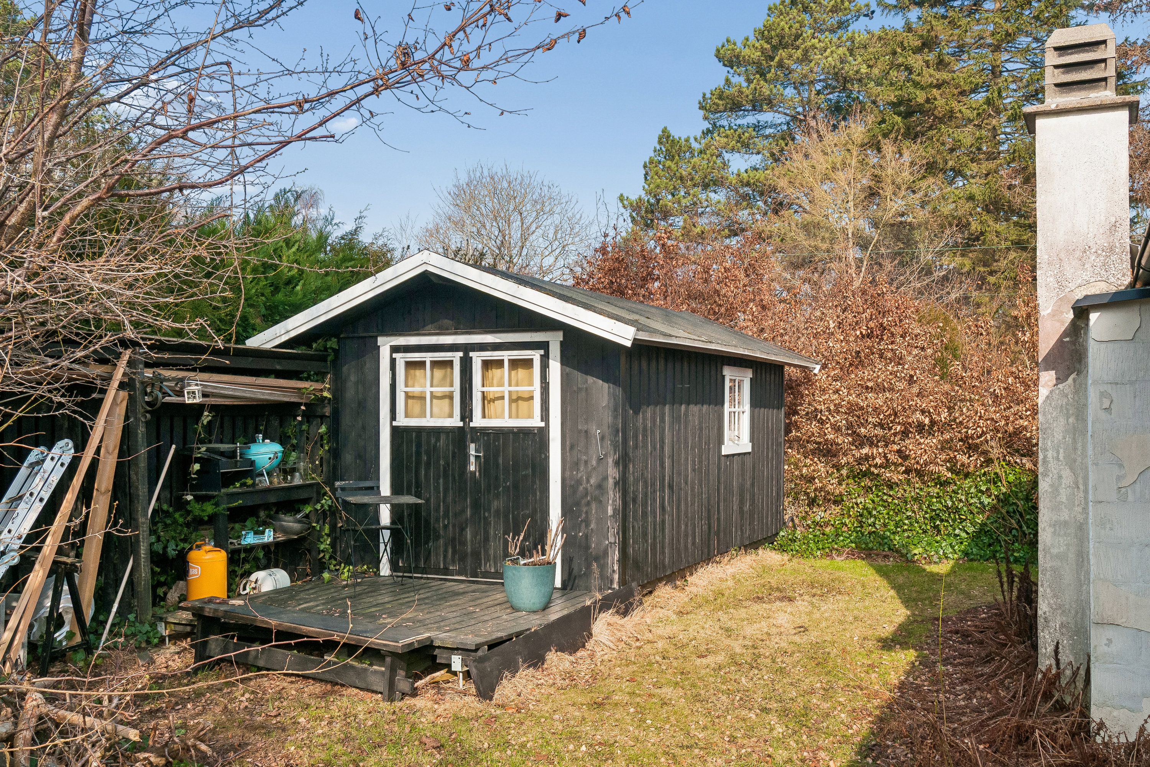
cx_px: 575
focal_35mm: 36
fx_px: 1150
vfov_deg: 36.9
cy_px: 384
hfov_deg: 53.1
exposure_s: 1/320
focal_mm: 24
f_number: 10
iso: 200
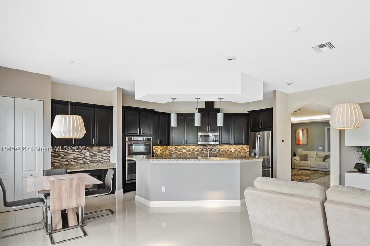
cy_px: 149
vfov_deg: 61.2
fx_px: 205
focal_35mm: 20
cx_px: 237
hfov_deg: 82.0
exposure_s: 1/4
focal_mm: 15
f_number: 8
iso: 200
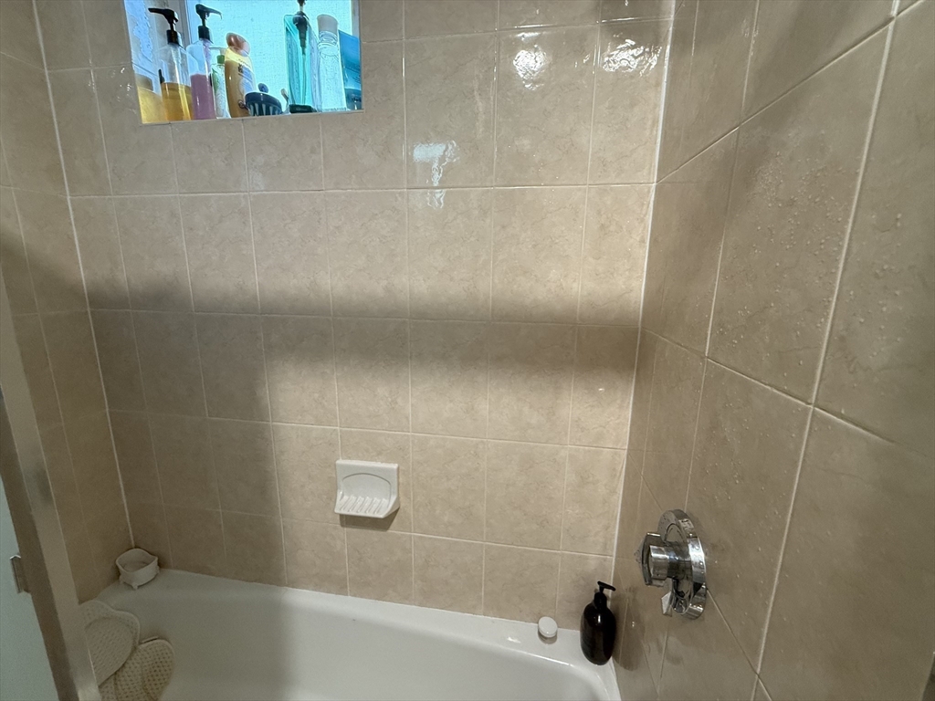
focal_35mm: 14
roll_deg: -0.3
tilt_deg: -10.3
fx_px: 378
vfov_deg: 85.7
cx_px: 468
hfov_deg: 102.1
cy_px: 350
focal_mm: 2.22
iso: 400
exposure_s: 1/60
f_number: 2.2
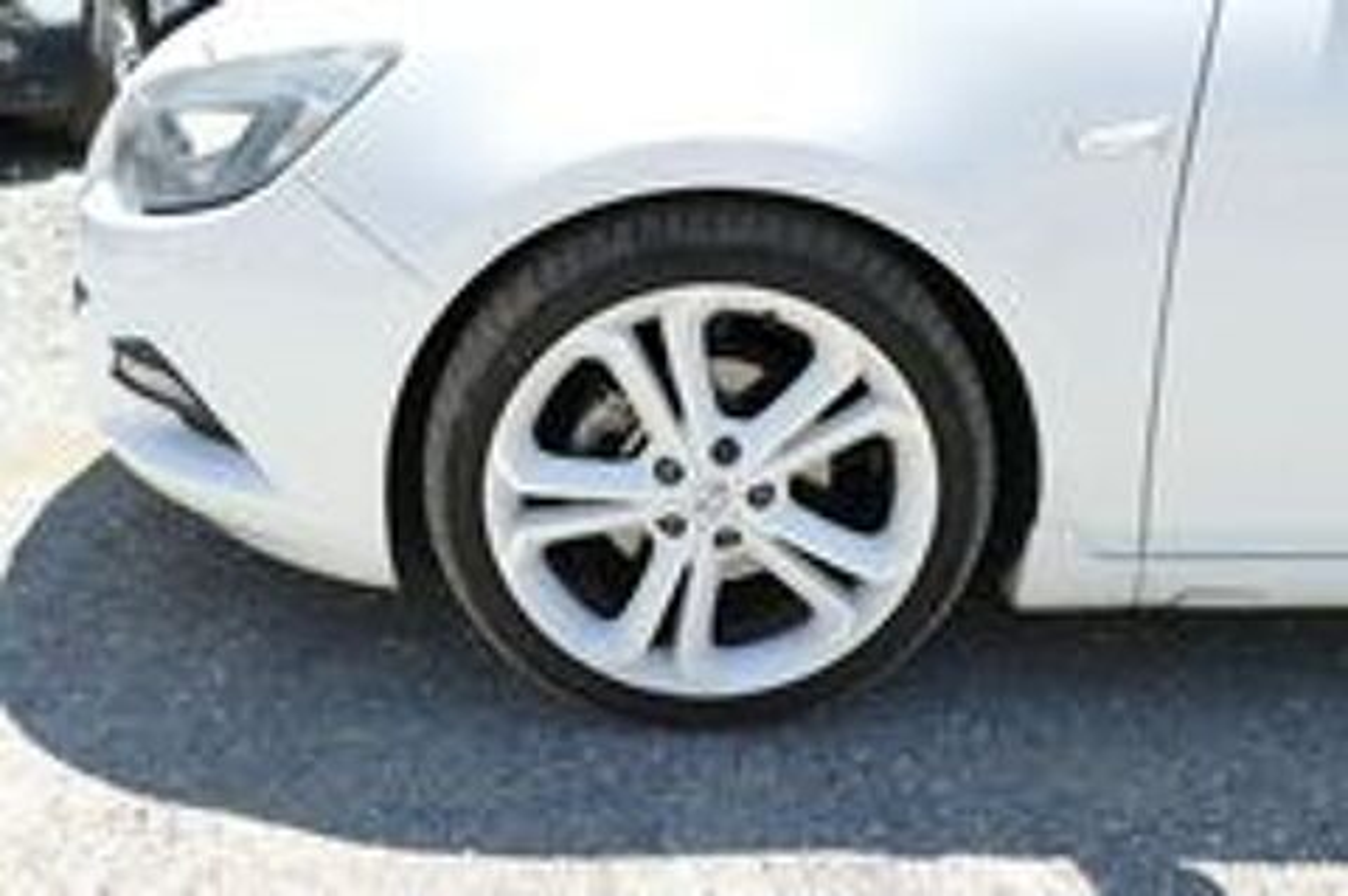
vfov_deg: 36.8
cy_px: 448
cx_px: 674
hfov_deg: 53.2
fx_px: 1347
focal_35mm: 36
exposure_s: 1/800
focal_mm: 13.16
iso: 125
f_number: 3.1
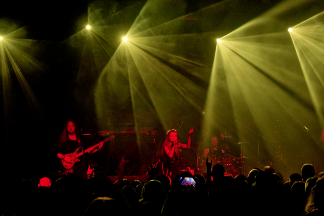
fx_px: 819
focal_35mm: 91
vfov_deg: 15.0
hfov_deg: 22.3
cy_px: 85
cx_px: 189
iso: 2500
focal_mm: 65
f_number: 5.6
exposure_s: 1/250
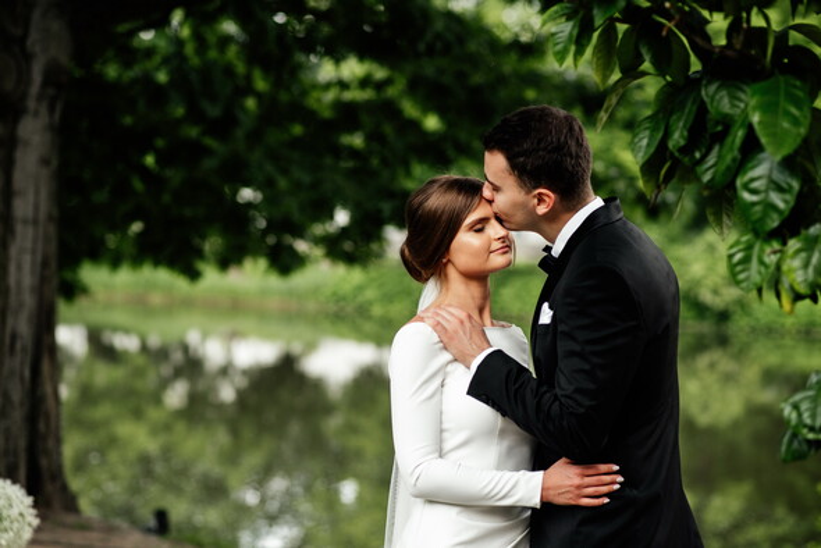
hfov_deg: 23.9
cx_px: 410
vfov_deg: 16.1
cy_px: 274
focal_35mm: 85
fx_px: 1939
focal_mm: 85
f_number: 2.8
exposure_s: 1/1000
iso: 250
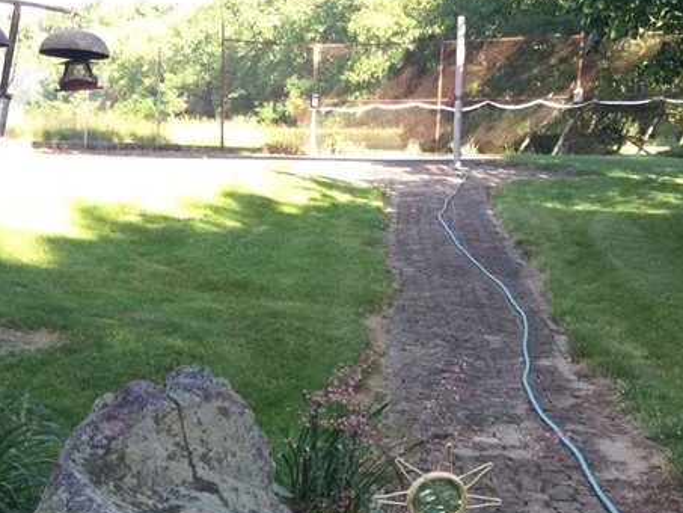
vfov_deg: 20.1
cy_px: 558
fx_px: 1382
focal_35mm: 70
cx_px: 238
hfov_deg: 27.6
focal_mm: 3.3
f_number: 2.4
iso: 40
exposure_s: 1/120
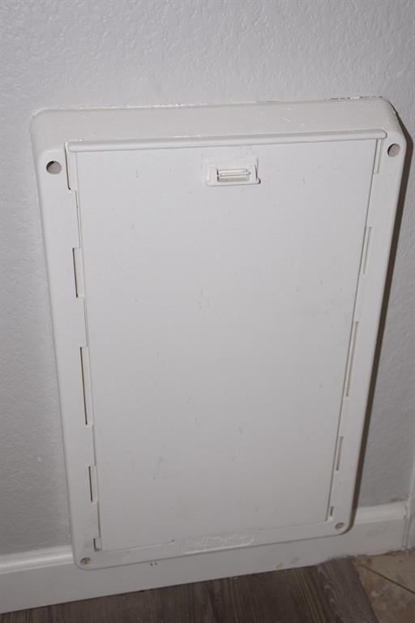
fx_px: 830
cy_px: 312
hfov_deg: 28.1
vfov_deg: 41.1
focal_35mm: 48
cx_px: 208
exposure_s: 1/125
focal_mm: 32
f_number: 5.6
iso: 180
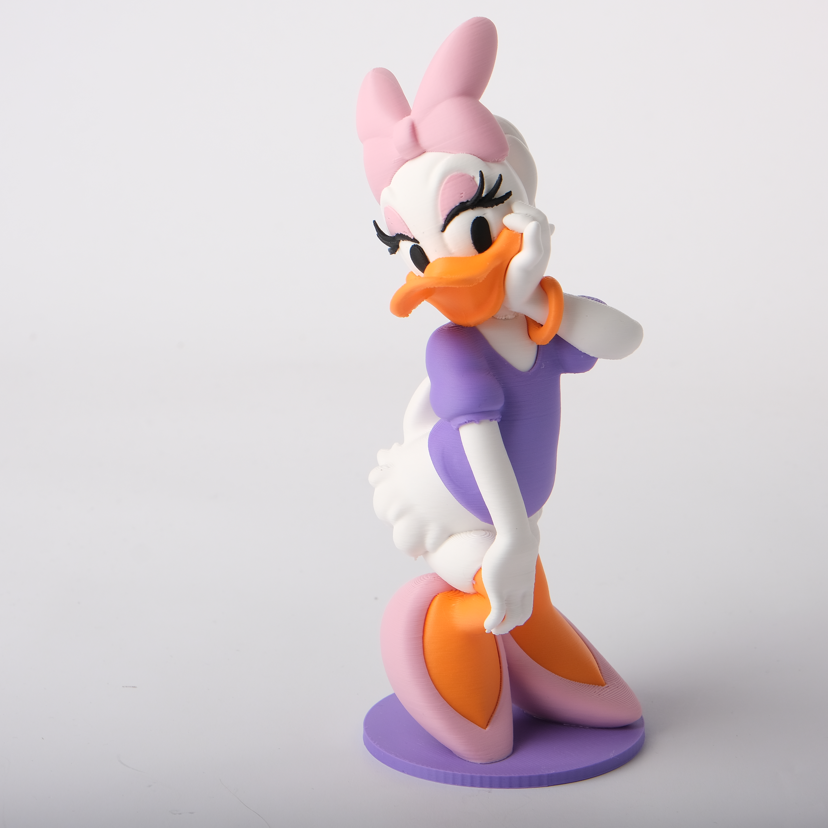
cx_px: 457
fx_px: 2869
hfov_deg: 16.4
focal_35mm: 106
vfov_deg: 16.4
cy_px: 415
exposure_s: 1/180
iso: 160
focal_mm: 55
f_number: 11
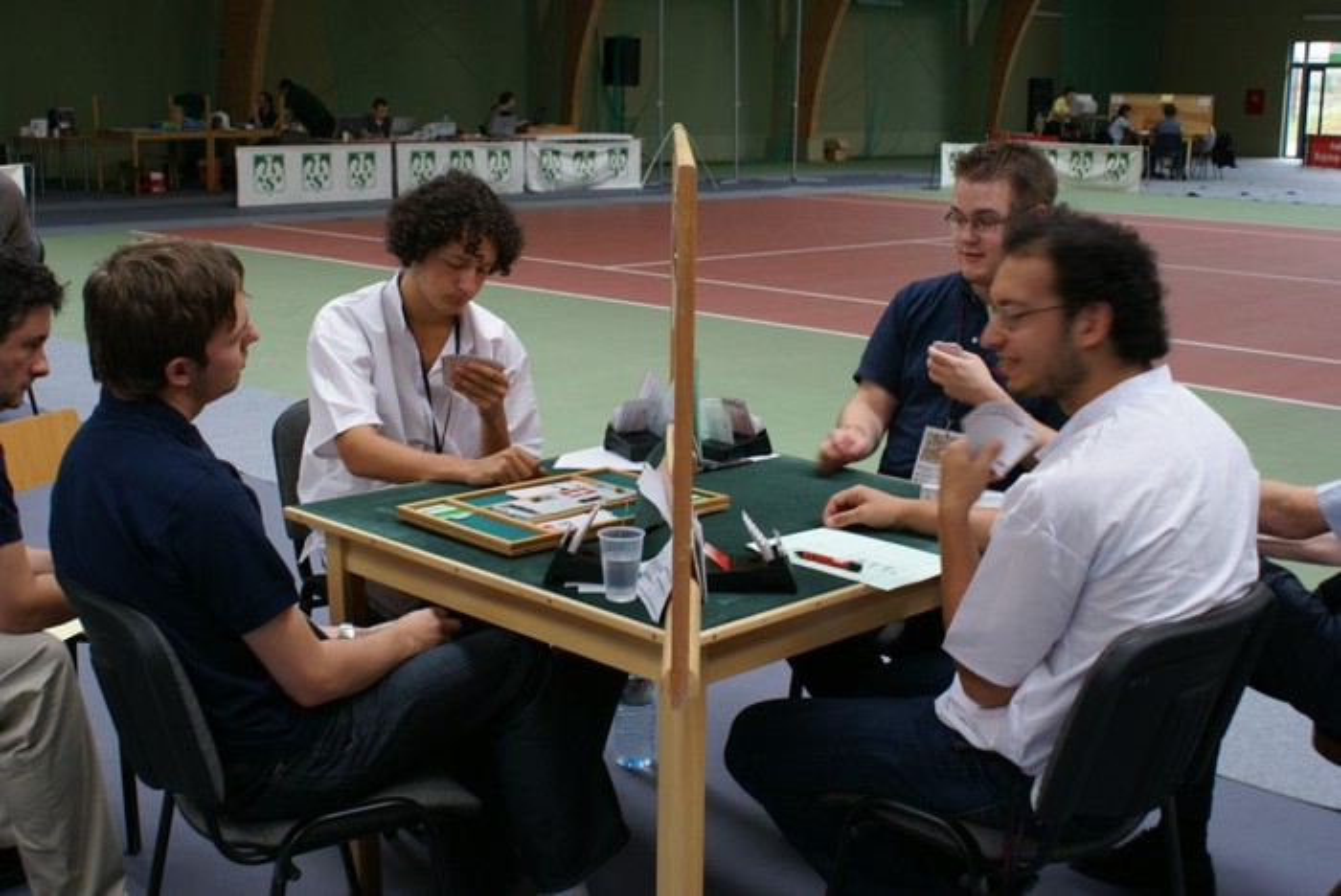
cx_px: 670
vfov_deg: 32.0
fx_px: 1566
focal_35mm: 42
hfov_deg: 46.4
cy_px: 448
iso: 200
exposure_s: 1/30
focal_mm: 28
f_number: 5.6
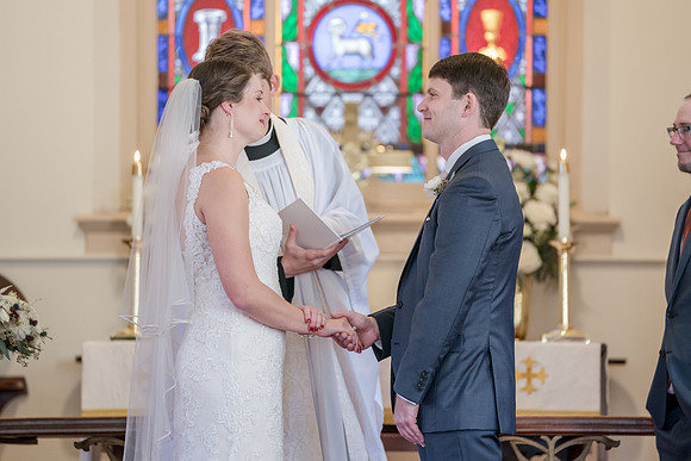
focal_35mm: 223
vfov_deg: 6.2
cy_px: 207
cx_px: 353
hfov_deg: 9.2
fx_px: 4287
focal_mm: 200
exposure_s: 1/100
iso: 2000
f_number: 2.8
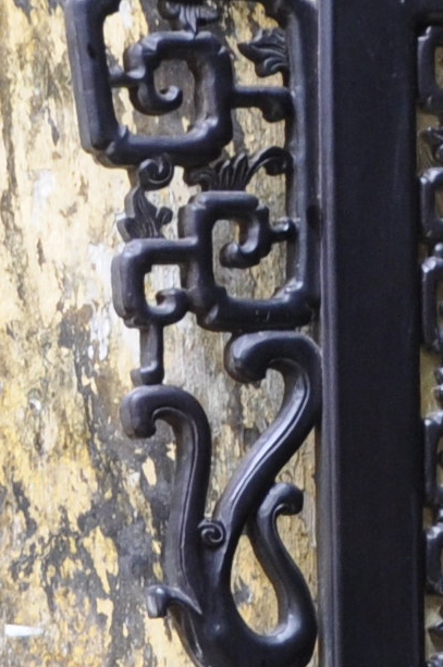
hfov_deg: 5.0
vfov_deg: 7.4
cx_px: 623
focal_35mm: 273
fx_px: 5053
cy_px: 1168
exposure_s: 1/30
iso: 400
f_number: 5.6
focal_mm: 26
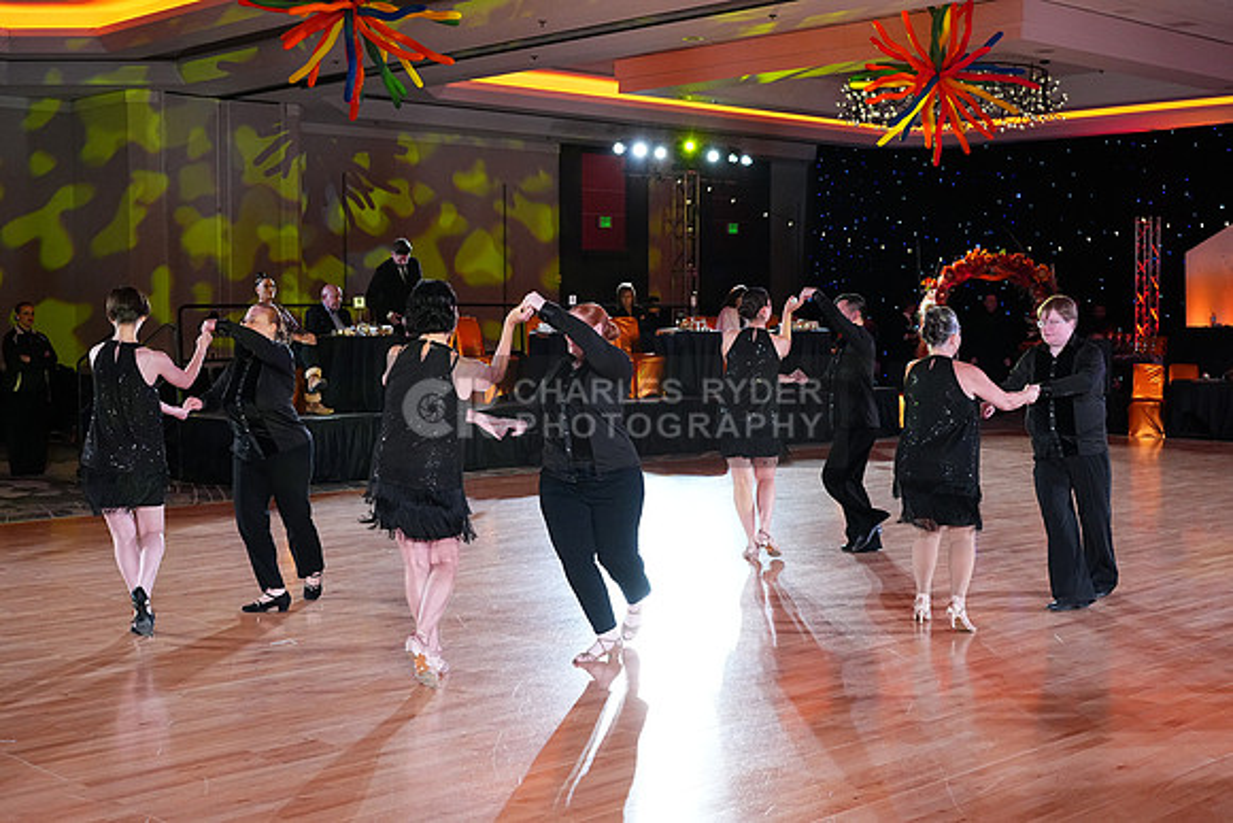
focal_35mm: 46
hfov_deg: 42.7
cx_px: 616
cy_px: 412
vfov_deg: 29.3
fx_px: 1576
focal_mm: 46
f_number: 5
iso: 5000
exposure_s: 1/400
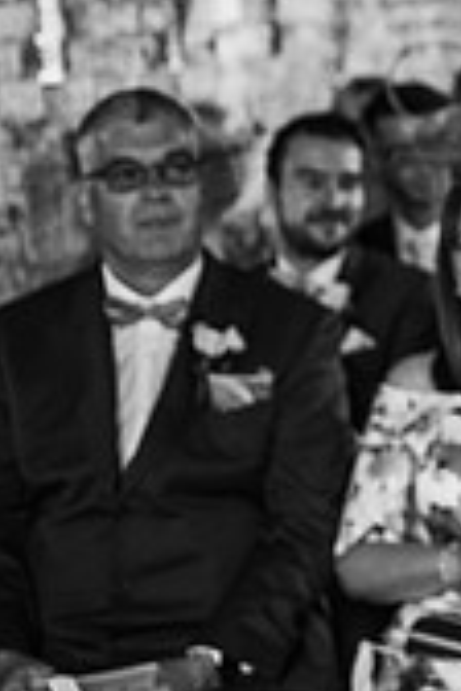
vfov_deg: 14.7
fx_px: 2670
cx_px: 1009
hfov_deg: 9.1
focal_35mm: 139
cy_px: 146
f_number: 2.2
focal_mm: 35
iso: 720
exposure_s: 1/200
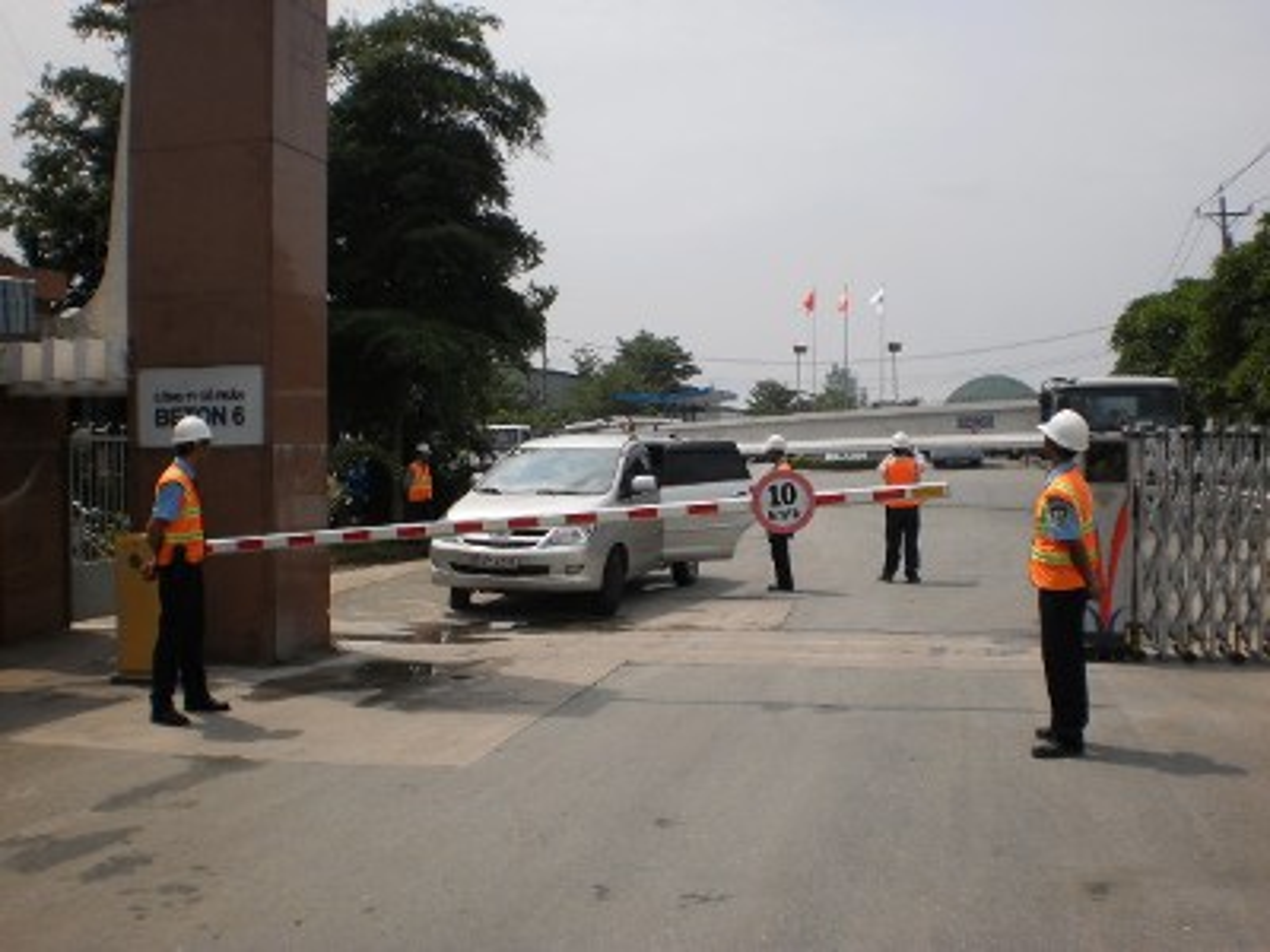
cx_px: 635
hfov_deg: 51.4
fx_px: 1321
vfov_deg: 39.7
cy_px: 476
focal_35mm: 36
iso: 100
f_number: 4.6
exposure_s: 1/1600
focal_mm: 6.3
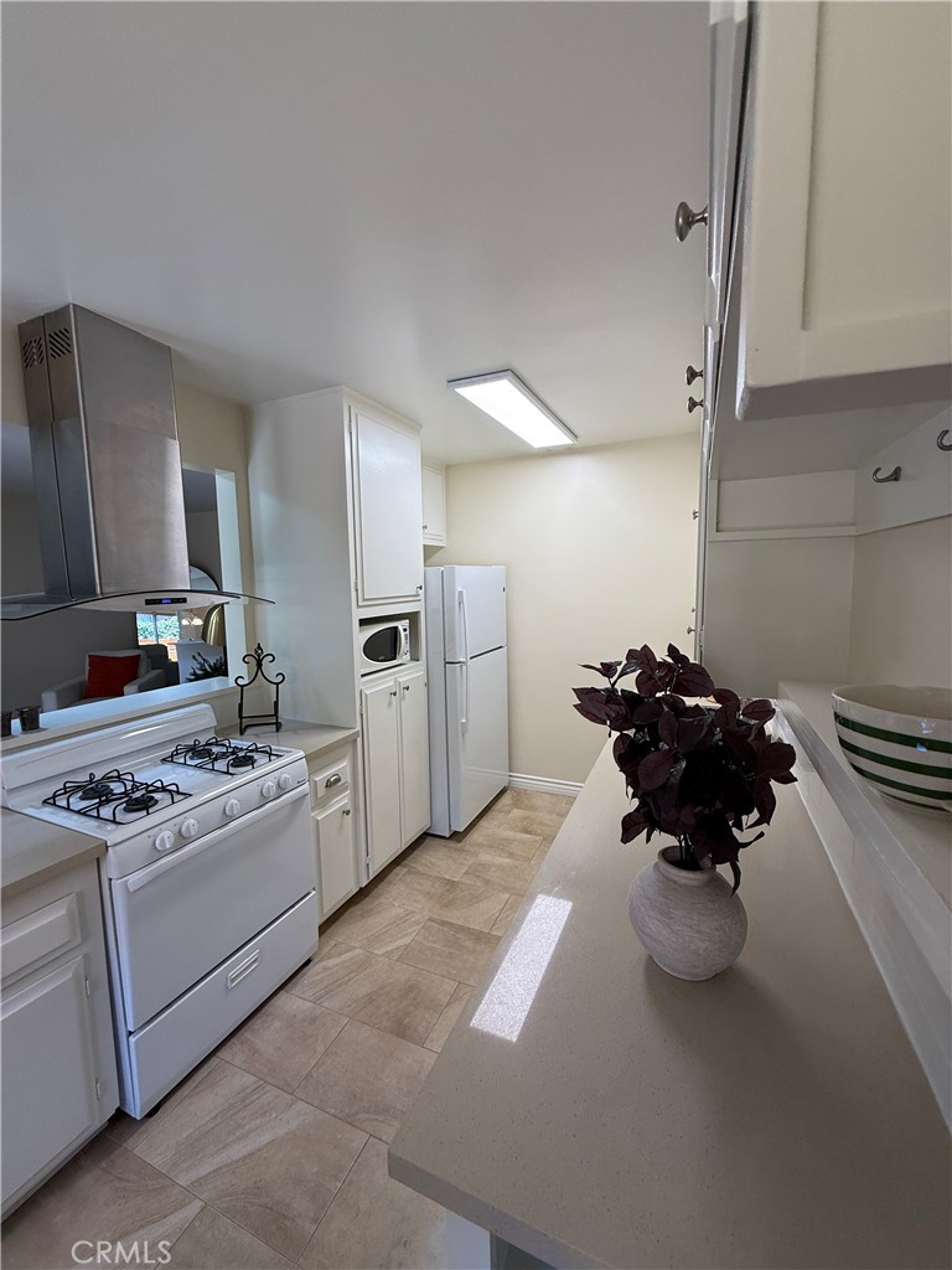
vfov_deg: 102.1
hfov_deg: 85.7
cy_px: 635
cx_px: 476
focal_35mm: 14
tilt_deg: -5.7
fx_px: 513
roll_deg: +0.2
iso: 80
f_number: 2.2
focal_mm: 2.22
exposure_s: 1/120
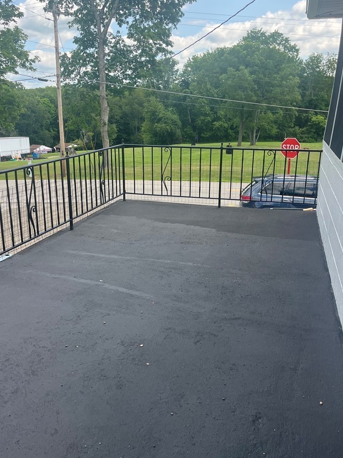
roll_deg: +1.8
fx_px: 436
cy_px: 245
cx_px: 158
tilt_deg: -15.5
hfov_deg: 42.9
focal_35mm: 33
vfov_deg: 55.3
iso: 50
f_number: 1.6
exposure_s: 1/906
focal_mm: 5.1
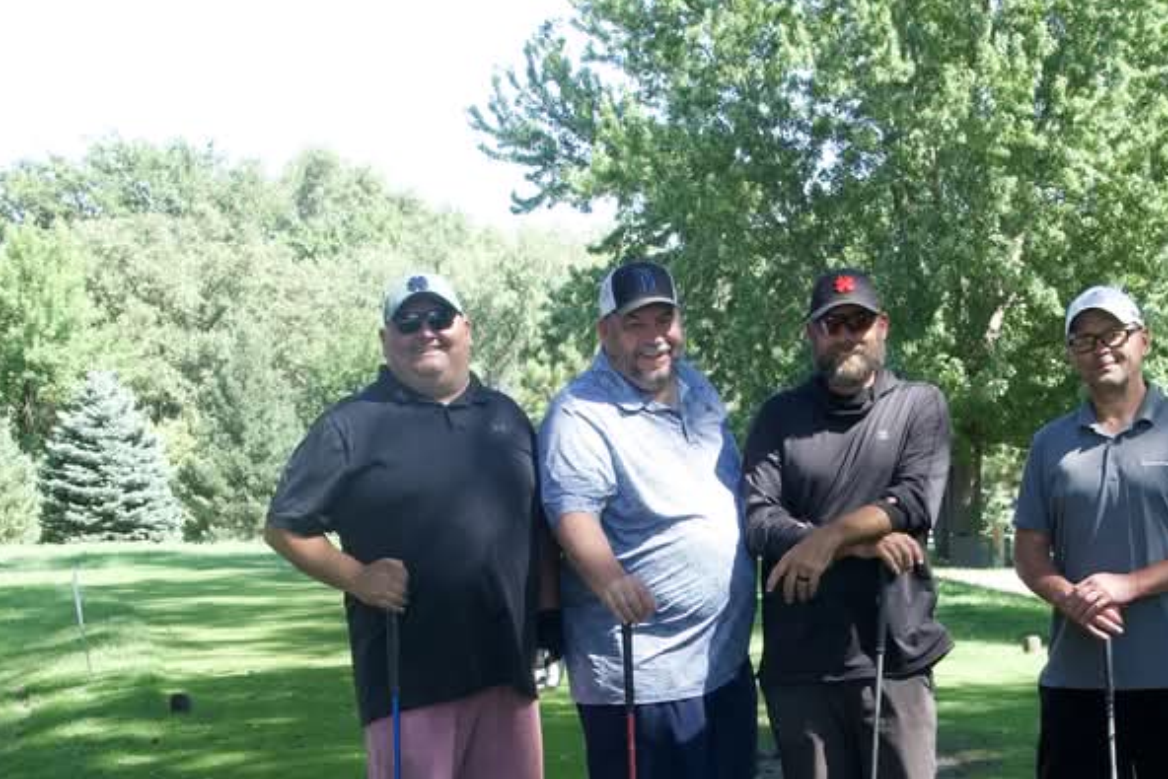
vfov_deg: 18.5
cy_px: 655
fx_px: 2369
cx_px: 702
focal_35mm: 73
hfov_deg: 27.6
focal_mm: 24
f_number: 8
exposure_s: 1/350
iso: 1250
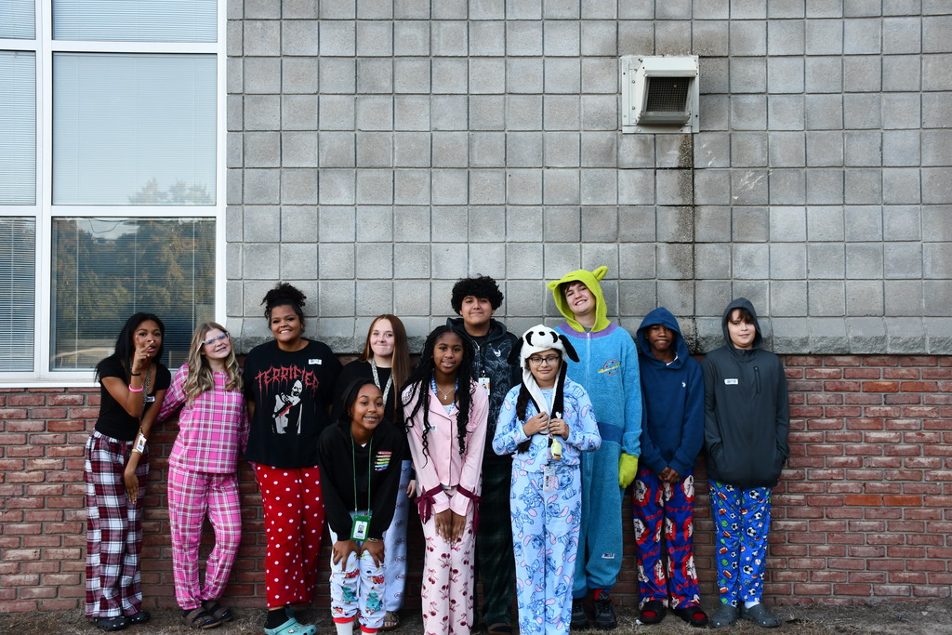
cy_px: 318
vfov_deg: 33.4
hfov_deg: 48.5
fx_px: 1058
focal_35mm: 40
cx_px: 476
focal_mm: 27
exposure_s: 1/250
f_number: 5
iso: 400
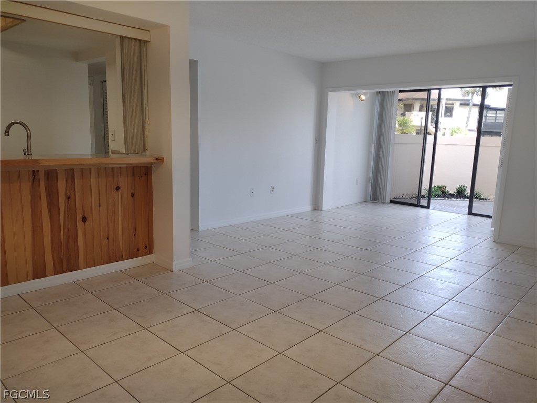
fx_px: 419
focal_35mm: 27
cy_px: 202
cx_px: 268
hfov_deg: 65.3
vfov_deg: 51.4
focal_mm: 4.71
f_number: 1.7
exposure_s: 1/221
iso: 100
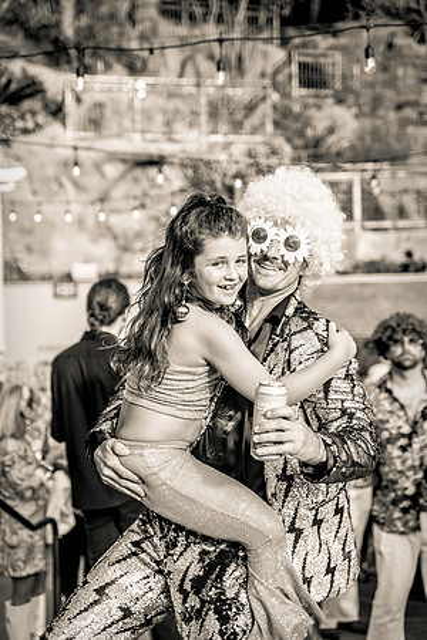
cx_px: 214
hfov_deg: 23.8
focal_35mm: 57
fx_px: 1014
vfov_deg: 35.1
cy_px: 320
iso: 200
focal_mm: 57
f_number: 2.8
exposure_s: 1/1250
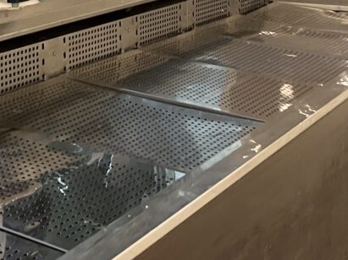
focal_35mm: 81
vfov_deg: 17.4
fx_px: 814
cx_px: 34
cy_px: -51
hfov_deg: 23.5
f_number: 1.6
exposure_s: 1/50
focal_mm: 5.1
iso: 125
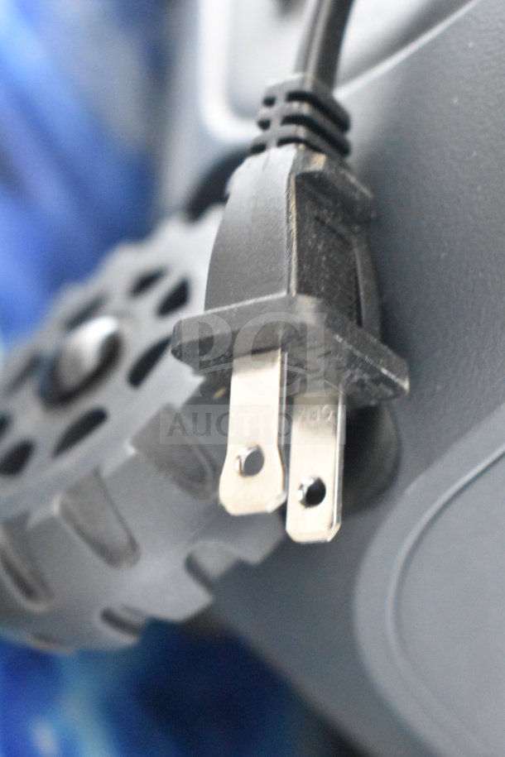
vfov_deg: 31.9
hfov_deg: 21.6
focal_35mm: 63
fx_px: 1326
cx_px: 252
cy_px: 378
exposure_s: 1/60
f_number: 5
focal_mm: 42
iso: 10000
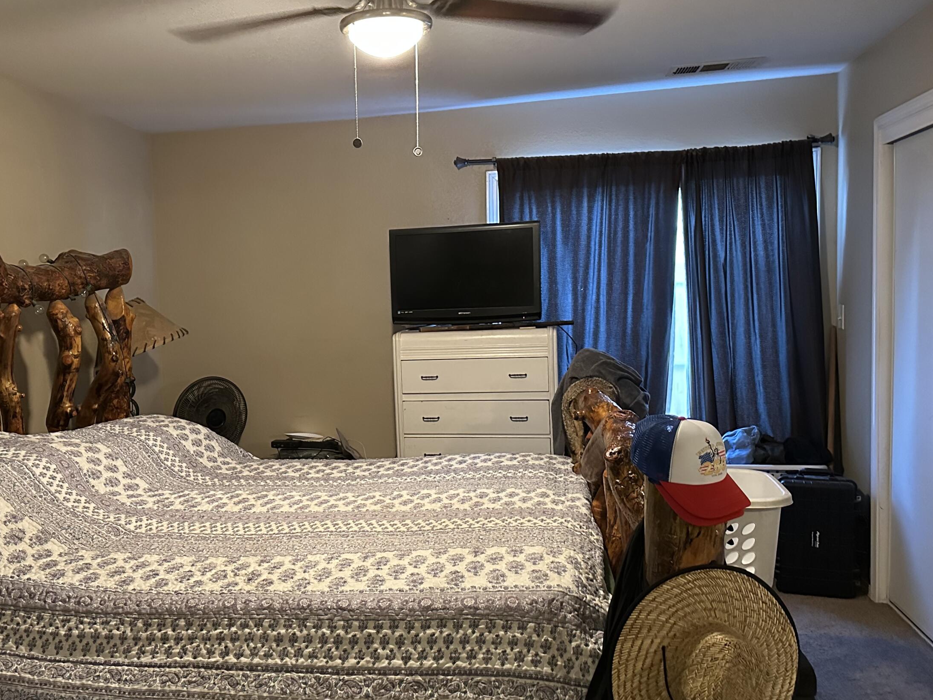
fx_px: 889
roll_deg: +2.1
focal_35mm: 33
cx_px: 340
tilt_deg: -4.3
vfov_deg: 42.9
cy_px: 356
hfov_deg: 54.6
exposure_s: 1/40
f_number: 1.78
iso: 1000
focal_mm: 6.86
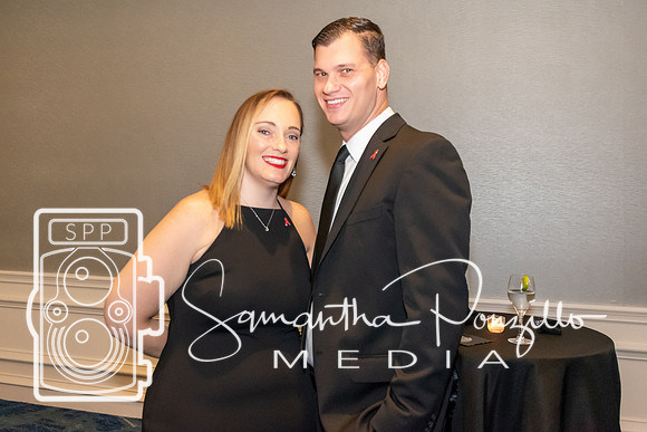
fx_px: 611
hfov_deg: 55.7
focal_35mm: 34
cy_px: 193
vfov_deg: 38.9
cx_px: 300
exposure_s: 1/60
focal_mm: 19
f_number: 3.5
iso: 3600
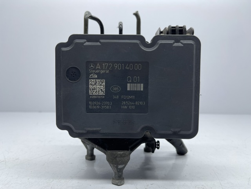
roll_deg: -0.7
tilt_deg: -5.4
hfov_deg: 69.4
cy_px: 94
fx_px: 181
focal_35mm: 25
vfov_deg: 54.9
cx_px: 126
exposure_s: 1/289
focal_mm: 5.1
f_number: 1.6
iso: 32
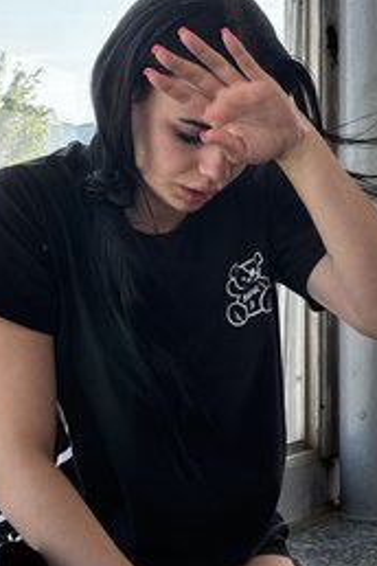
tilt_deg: +0.3
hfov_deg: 16.2
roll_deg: +0.7
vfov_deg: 24.2
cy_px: 270
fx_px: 1319
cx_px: 276
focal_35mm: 84
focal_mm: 5.96
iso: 32
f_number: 1.6
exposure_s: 1/481
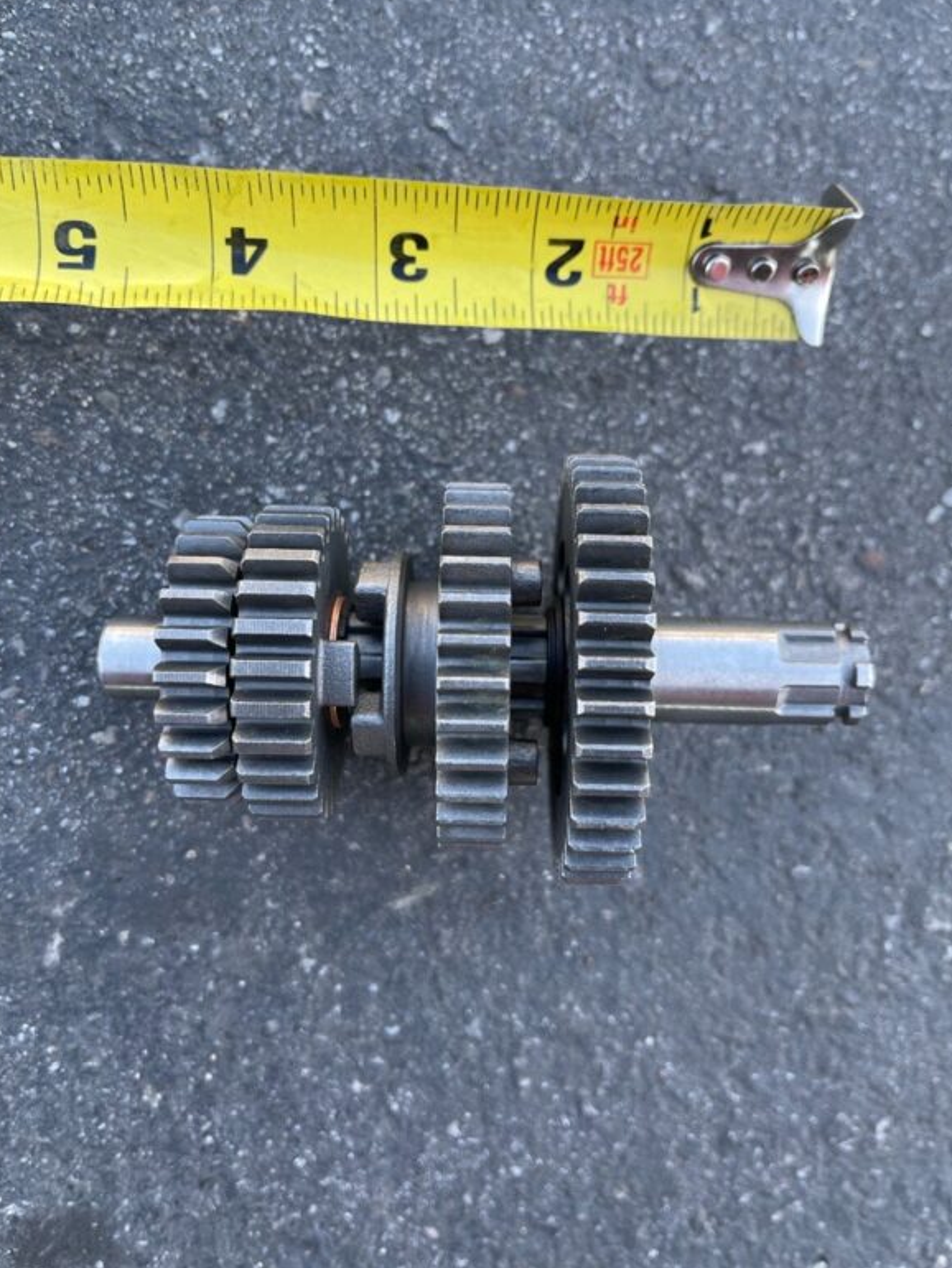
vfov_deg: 65.3
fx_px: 990
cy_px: 614
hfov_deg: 51.4
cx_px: 483
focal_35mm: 27
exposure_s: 1/121
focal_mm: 5.1
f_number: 1.6
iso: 32
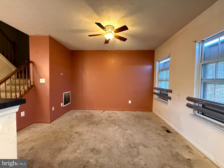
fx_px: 91
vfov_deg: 85.7
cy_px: 84
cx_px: 112
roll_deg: -0.5
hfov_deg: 102.1
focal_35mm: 14
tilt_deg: -2.2
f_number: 2.2
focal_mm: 2.22
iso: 800
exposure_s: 1/60
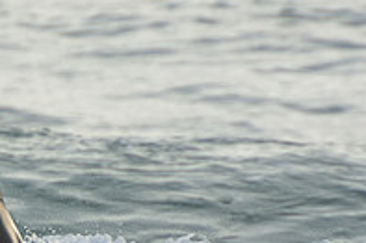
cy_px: 305
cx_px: -149
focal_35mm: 1770
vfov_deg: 0.8
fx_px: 17980
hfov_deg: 1.2
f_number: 5.6
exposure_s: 1/1000
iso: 320
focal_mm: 400
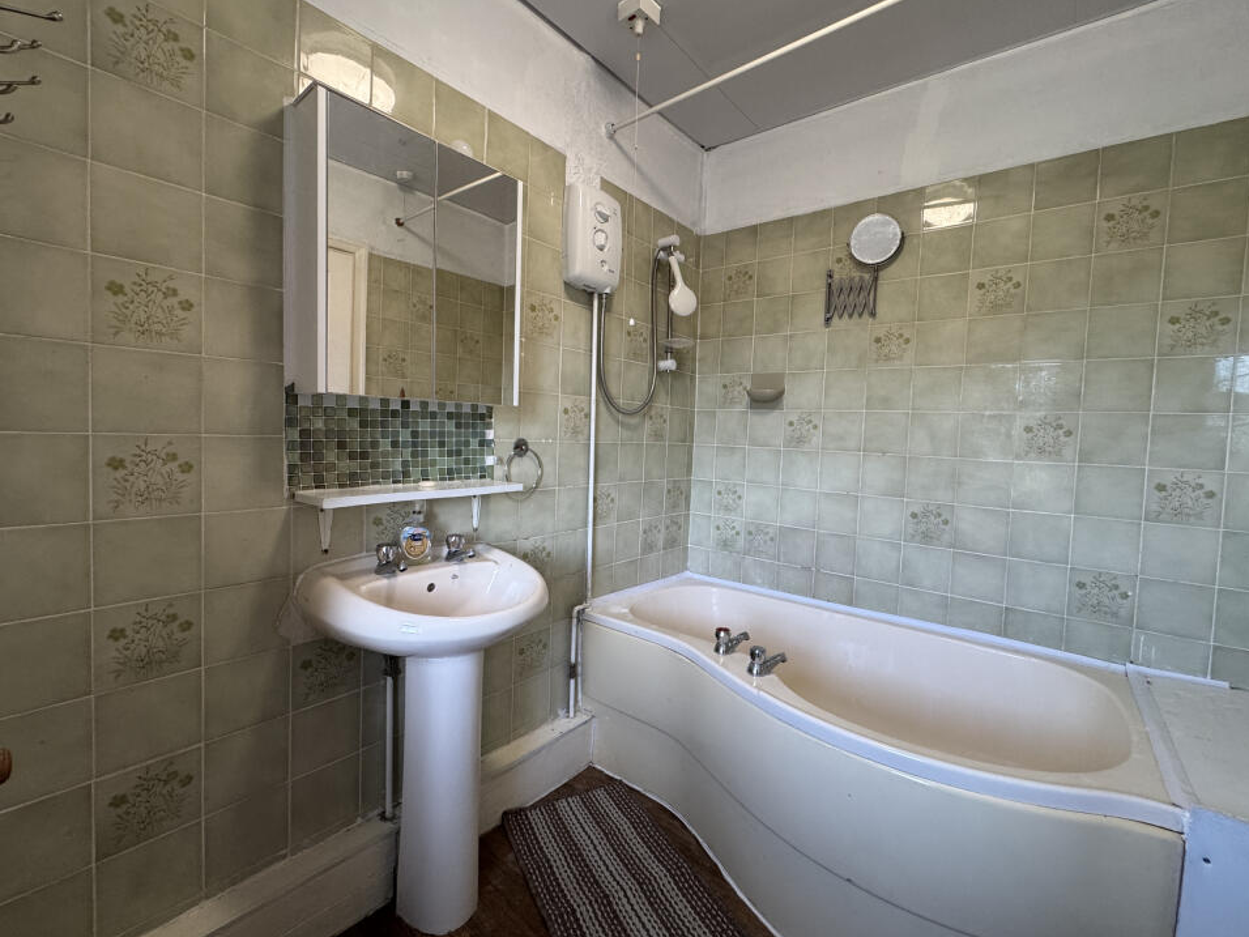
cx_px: 638
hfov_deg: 98.2
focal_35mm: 15
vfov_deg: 81.7
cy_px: 457
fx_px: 541
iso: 250
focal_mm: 2.22
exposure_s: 1/99
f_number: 2.2
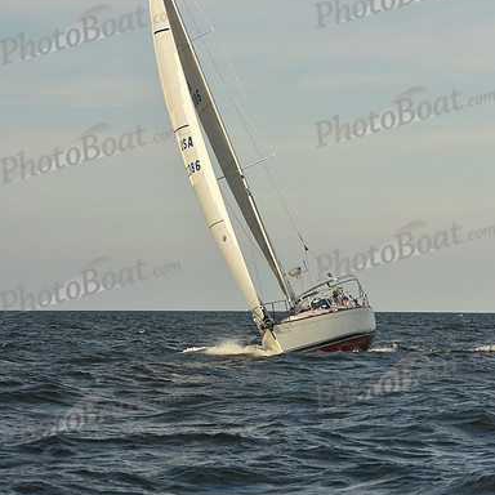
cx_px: 248
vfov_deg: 11.7
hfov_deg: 11.7
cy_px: 200
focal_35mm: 149
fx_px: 2411
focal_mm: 116
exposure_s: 1/800
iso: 250
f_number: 7.1
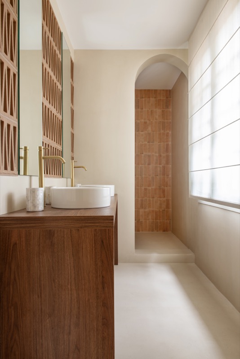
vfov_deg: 69.4
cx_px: 120
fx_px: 260
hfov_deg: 49.6
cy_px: 180
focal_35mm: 26
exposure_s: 3
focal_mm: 26
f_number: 16
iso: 125
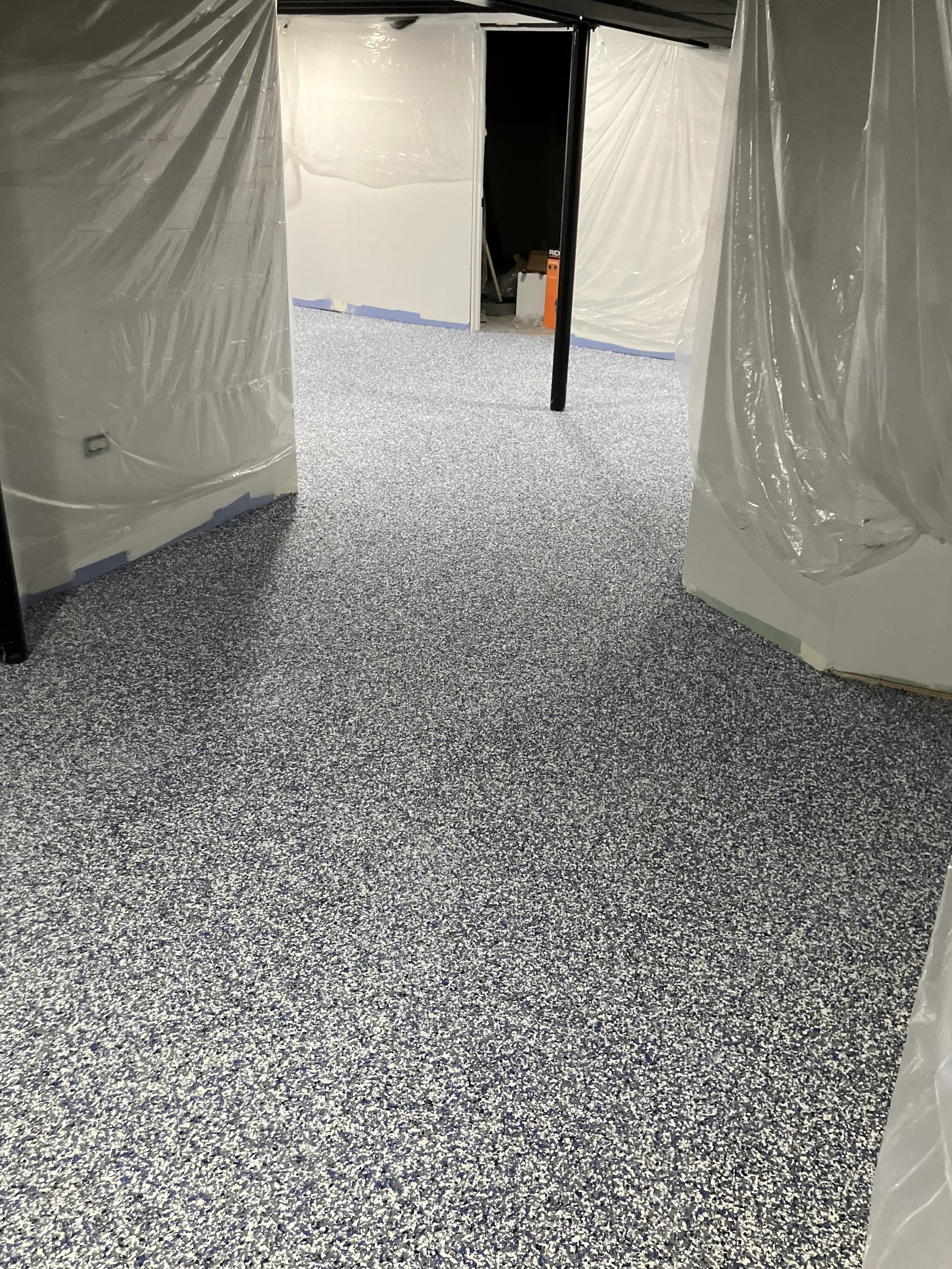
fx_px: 1063
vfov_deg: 61.7
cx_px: 478
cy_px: 623
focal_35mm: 29
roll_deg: -3.2
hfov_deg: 48.2
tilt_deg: -23.8
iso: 250
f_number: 1.8
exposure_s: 1/60
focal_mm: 3.99
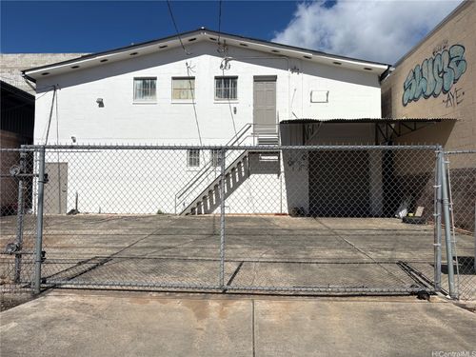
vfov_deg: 53.1
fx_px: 358
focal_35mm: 26
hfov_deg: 67.3
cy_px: 178
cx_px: 238
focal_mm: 5.96
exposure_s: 1/10101
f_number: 1.6
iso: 50
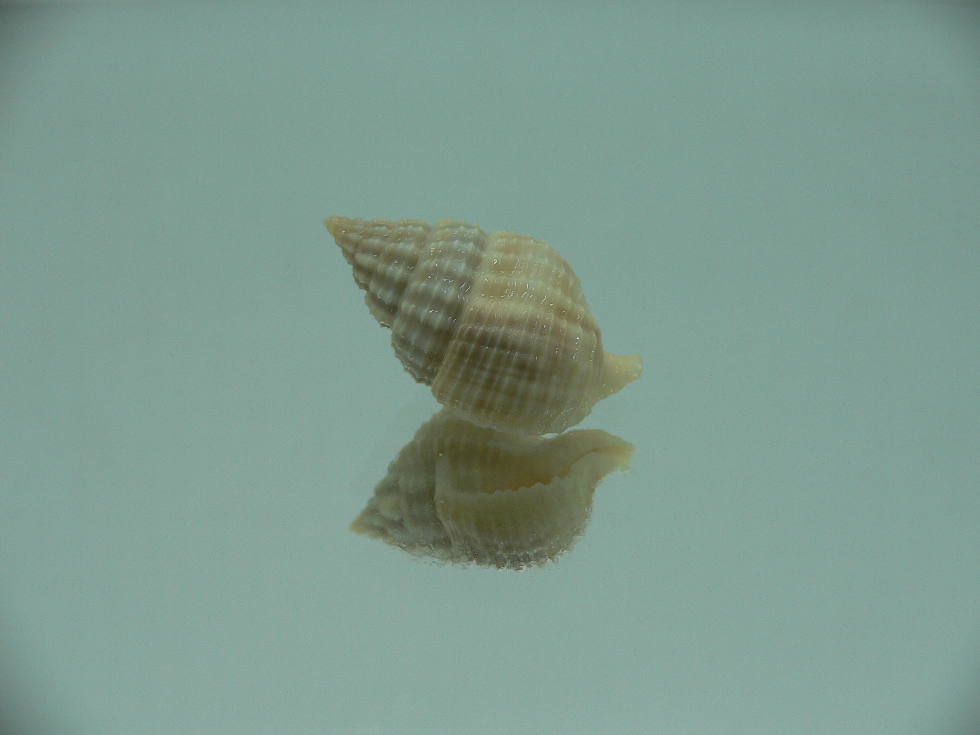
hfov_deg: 52.6
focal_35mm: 35
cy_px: 368
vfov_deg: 40.7
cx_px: 490
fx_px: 991
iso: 80
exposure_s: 1/80
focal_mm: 4.6
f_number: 2.8
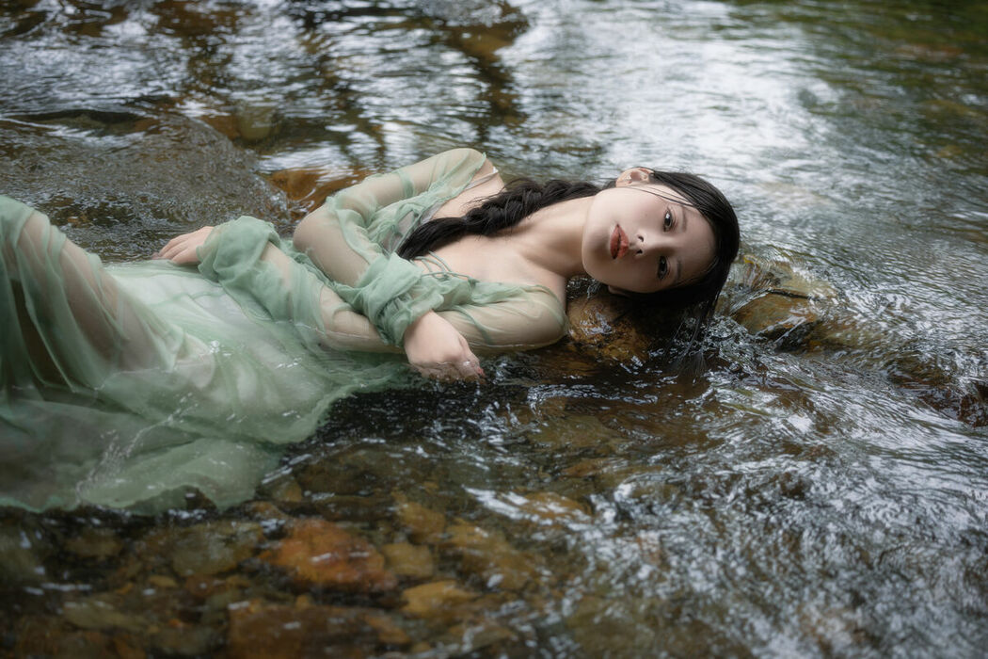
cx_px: 494
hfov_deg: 29.2
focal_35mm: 69
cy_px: 330
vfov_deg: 19.7
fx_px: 1894
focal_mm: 70
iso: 100
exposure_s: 1/160
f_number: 2.8
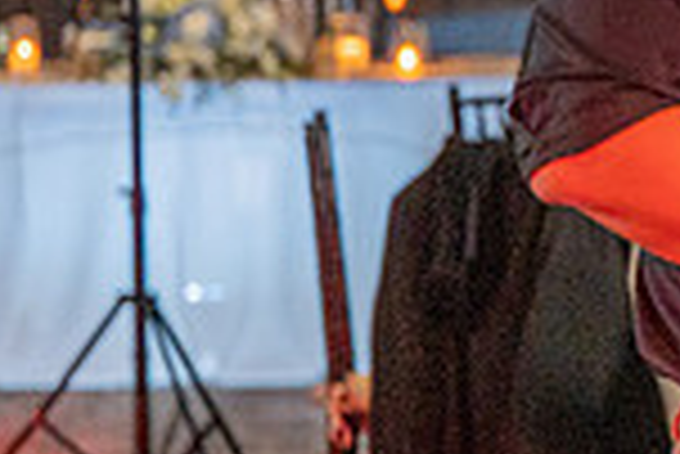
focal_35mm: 314
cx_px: 1297
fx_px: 5937
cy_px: 29
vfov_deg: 4.4
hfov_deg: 6.4
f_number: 2.8
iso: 1600
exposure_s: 1/200
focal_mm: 70
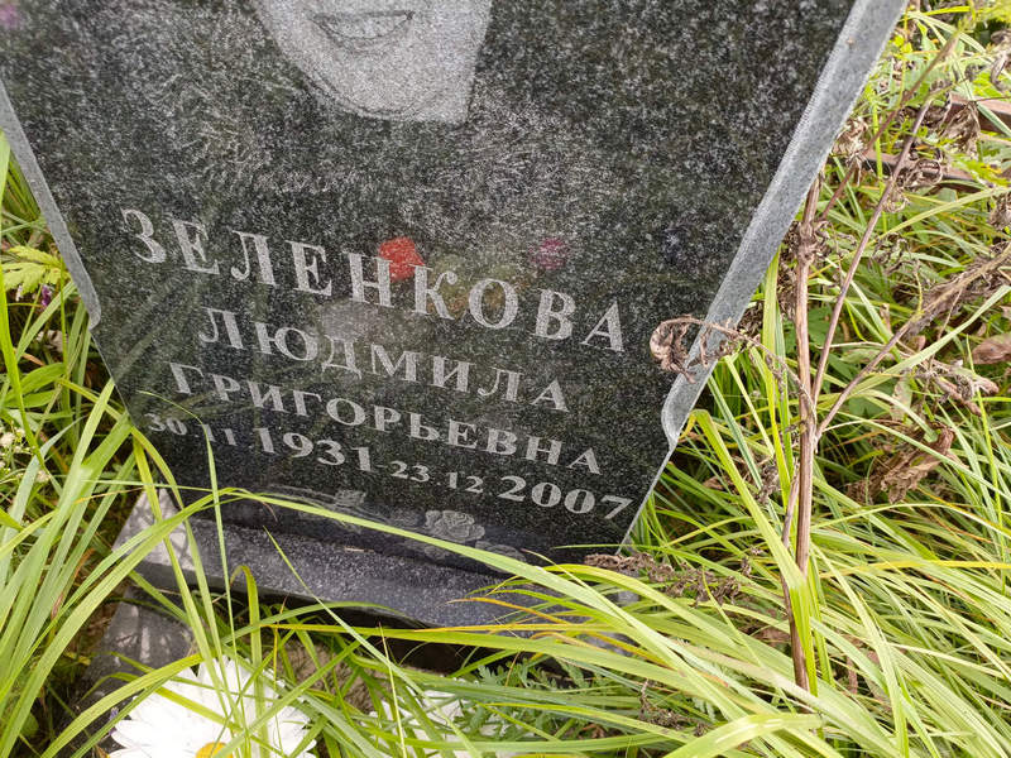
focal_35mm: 25
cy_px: 379
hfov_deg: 69.4
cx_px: 506
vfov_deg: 54.9
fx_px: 730
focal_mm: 4.76
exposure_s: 1/100
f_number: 1.69
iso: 136
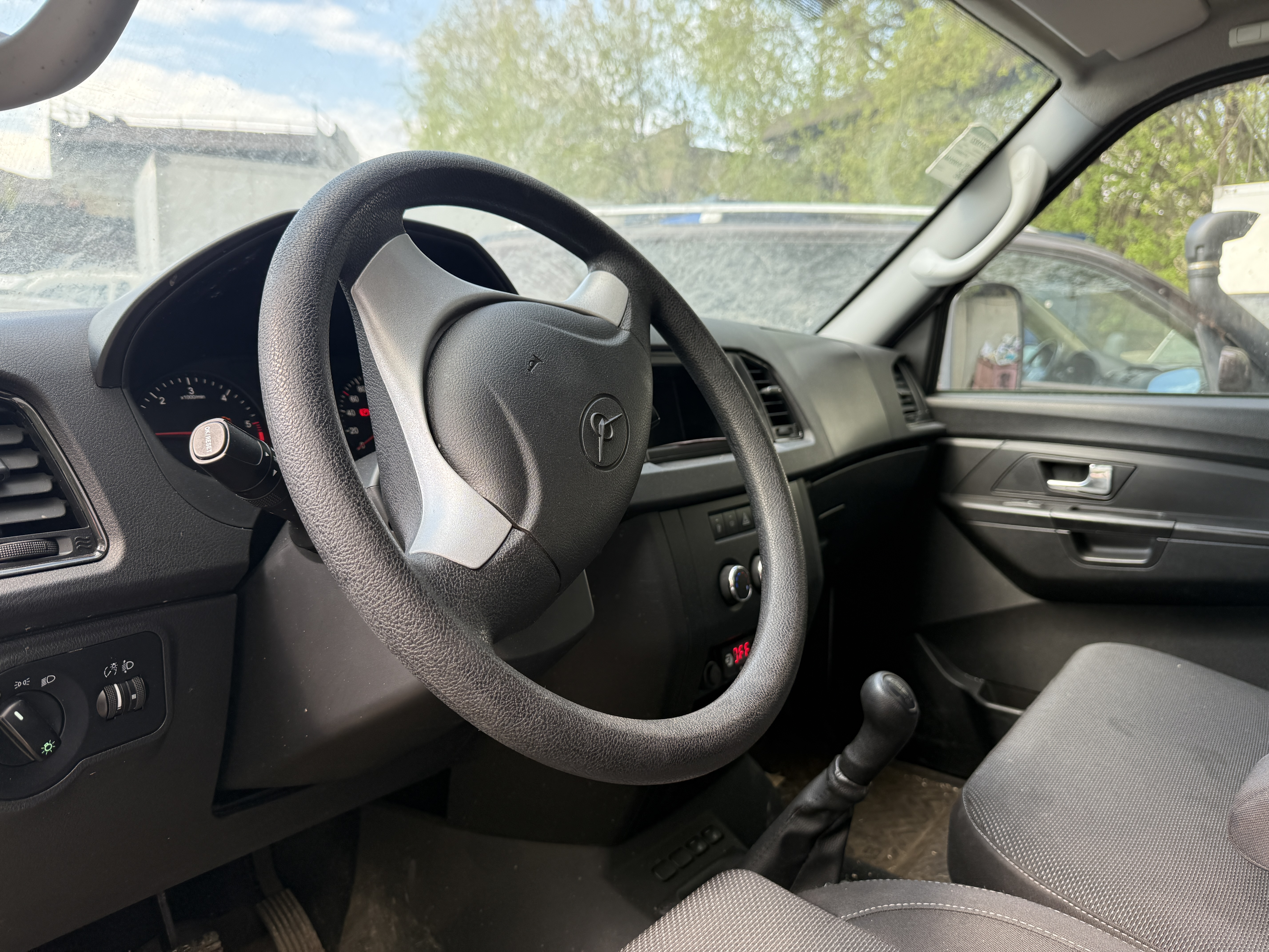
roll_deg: -0.7
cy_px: 476
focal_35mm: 24
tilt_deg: -6.0
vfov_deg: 56.8
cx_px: 634
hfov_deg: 71.6
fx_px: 880
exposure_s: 1/249
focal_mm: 6.76
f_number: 1.78
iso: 100
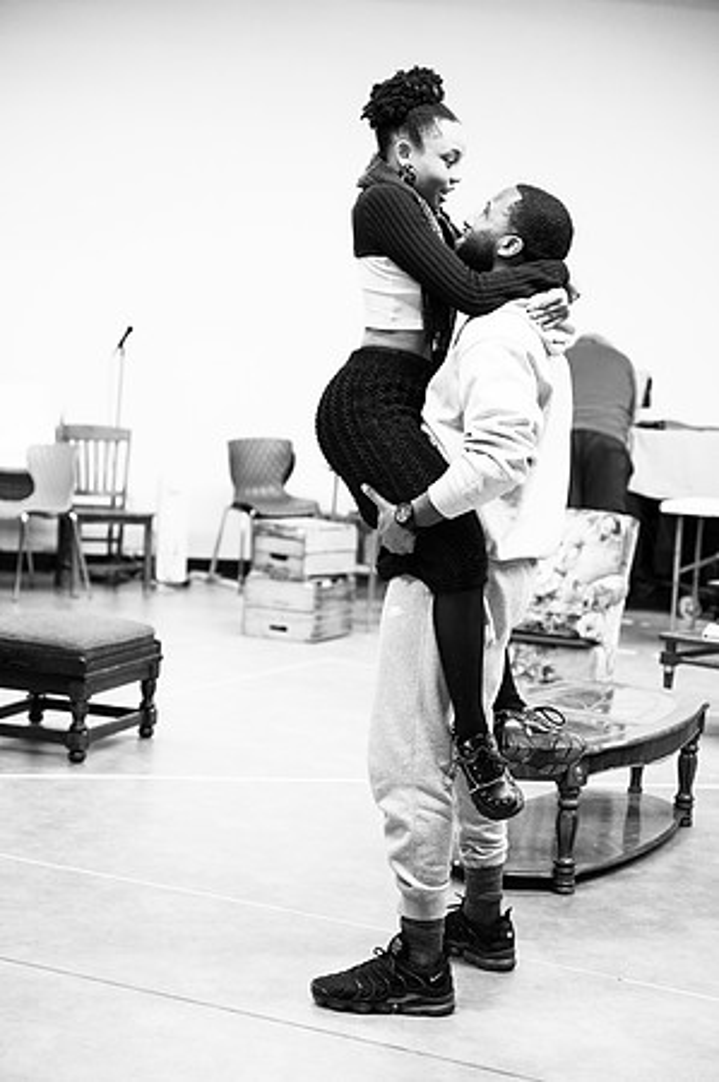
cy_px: 541
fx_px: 2102
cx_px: 360
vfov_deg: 28.9
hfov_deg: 19.4
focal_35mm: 70
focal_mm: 70
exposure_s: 1/320
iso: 1600
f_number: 2.8
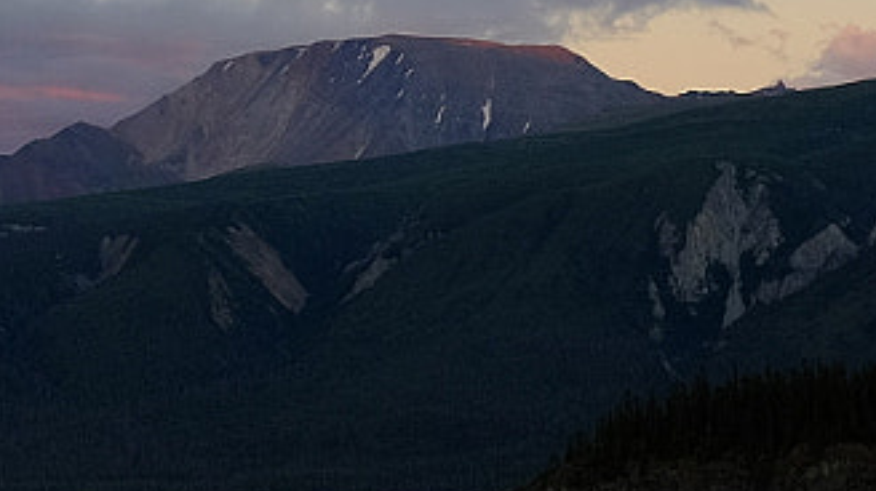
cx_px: -393
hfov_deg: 11.6
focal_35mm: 179
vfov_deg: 6.7
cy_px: -77
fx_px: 4155
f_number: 2.8
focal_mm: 23
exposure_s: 1/220
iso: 200
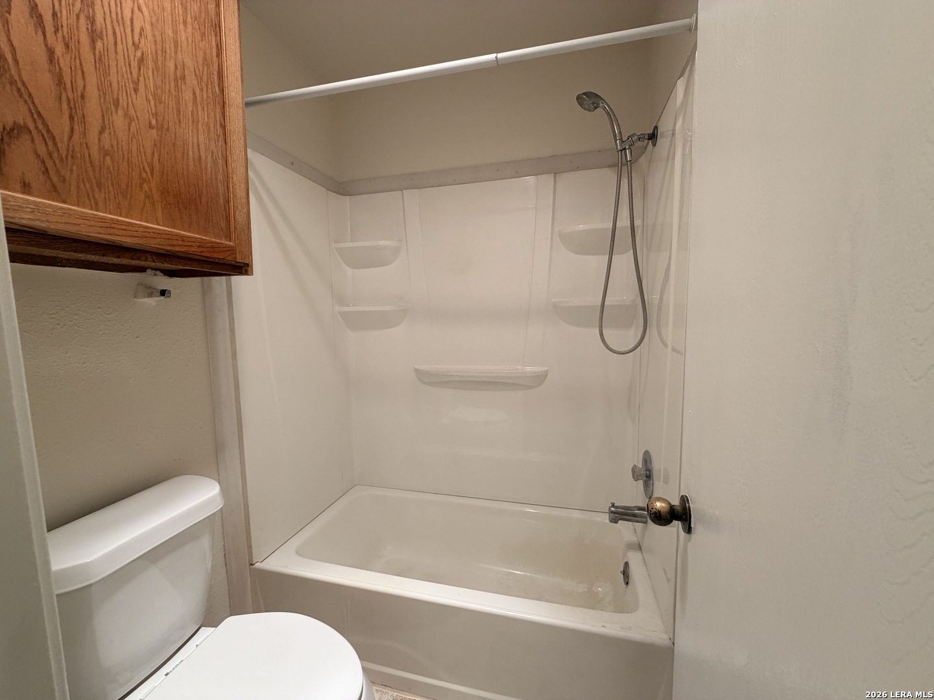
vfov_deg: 85.7
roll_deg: +1.5
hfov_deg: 102.1
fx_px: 378
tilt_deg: -5.8
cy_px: 350
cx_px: 467
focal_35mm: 14
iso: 160
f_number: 2.2
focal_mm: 2.22
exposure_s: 1/120
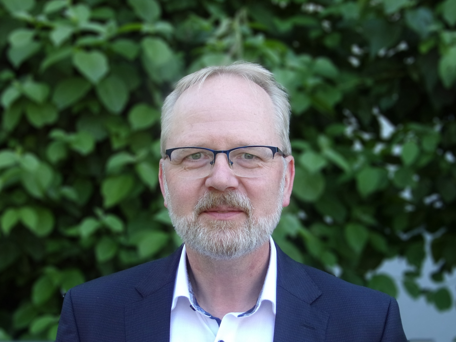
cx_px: 228
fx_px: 830
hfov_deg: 30.7
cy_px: 171
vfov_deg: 23.3
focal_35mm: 63
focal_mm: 11.3
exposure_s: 1/52.1
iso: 80
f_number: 4.4
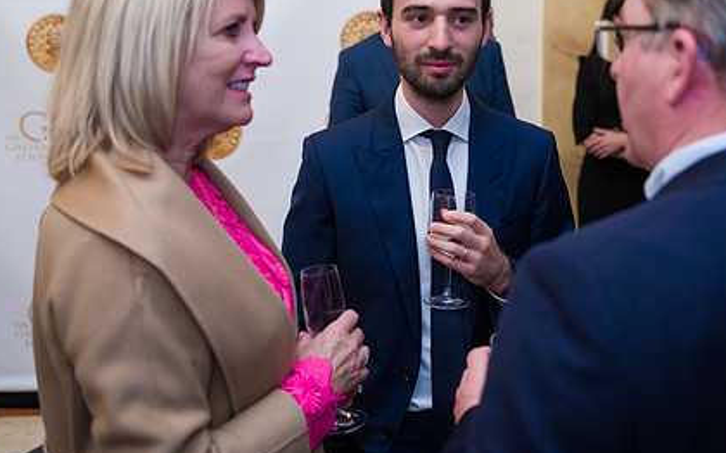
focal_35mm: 47
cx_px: 424
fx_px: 929
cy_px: 147
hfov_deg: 42.5
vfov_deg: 27.2
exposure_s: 1/125
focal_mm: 32
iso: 1600
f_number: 3.2
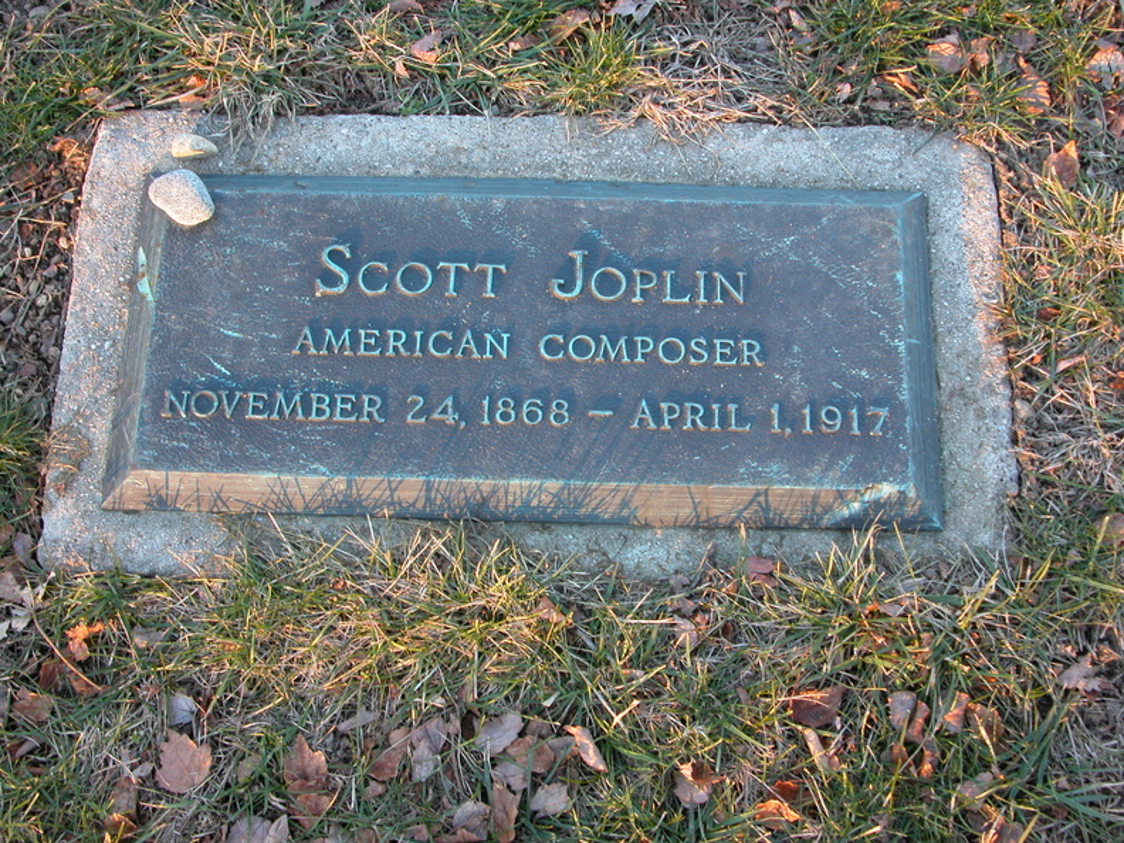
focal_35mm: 50
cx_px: 562
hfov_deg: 38.2
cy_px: 422
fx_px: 1624
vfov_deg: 29.1
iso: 100
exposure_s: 1/16.5
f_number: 5.4
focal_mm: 12.7
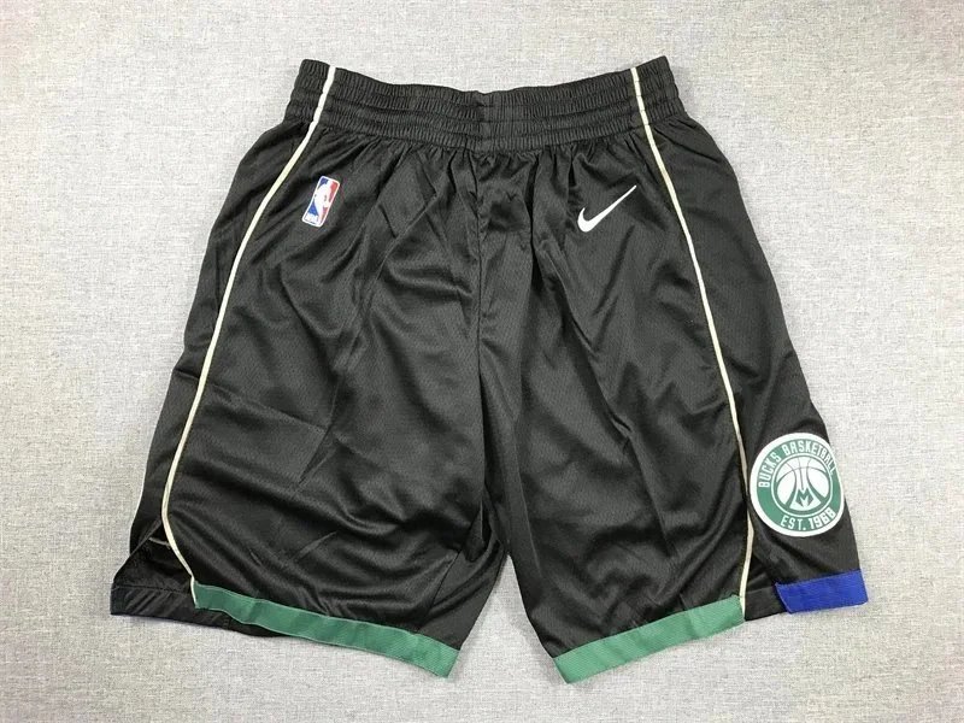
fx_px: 780
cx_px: 482
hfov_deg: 63.4
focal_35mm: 28
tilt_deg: -86.9
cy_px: 362
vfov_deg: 49.7
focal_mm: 3.99
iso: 32
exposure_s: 1/33
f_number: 1.8
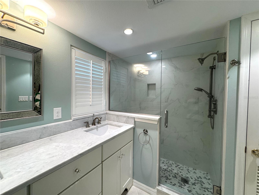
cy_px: 98
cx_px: 130
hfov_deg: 102.1
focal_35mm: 14
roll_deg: -1.0
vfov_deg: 85.7
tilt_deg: -1.6
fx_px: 105
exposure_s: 1/120
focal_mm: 2.22
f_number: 2.2
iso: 200
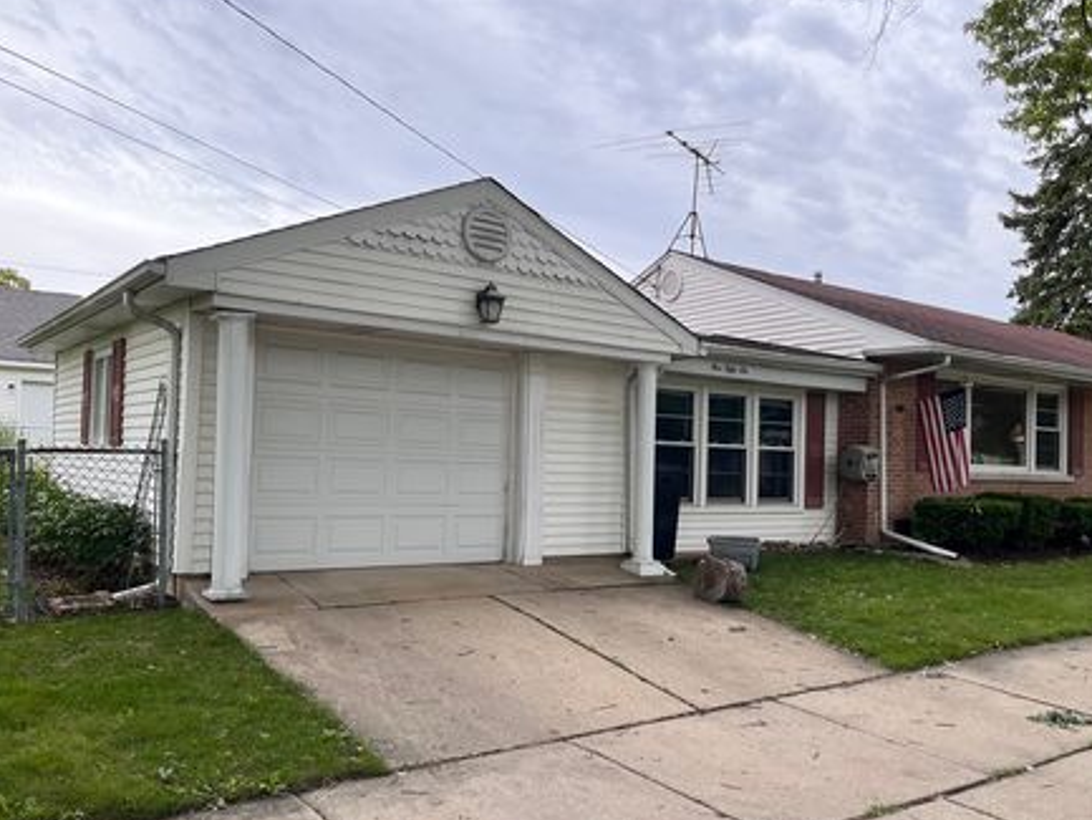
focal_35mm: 30
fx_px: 947
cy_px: 443
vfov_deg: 46.8
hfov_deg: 59.7
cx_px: 625
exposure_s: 1/642
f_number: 1.6
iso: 50
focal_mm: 5.1
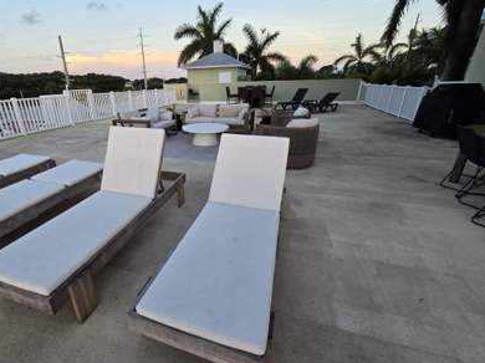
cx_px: 195
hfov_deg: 93.4
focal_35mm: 16
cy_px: 182
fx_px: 224
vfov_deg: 78.0
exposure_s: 1/120
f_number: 2.2
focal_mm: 2.2
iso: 64
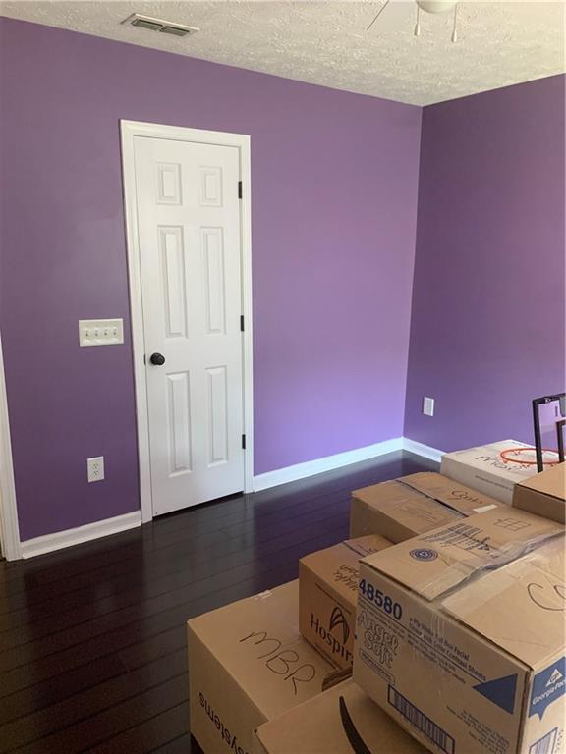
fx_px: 567
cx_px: 283
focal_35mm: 26
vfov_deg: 67.3
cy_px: 377
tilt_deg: -12.6
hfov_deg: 53.1
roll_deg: -0.4
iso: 400
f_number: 1.8
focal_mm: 4.25
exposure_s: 1/57
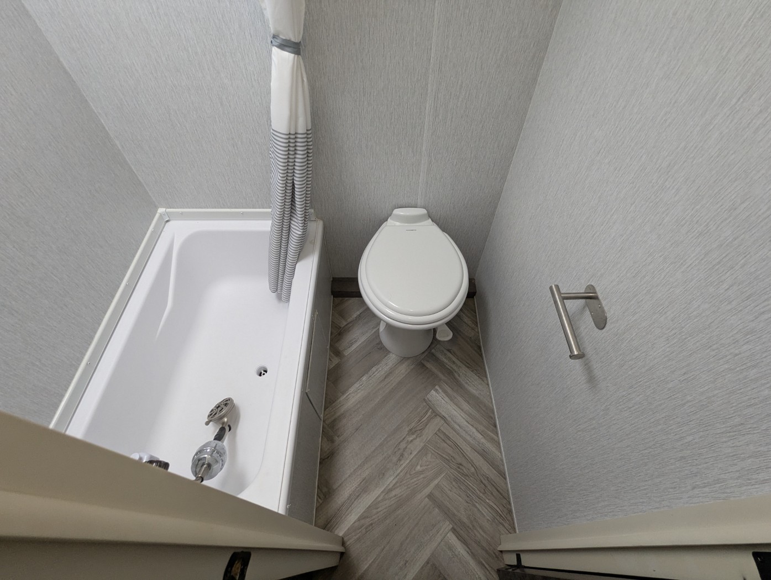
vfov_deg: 78.2
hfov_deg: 94.4
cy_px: 290
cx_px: 386
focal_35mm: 16
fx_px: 357
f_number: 2.2
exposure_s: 1/91
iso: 116
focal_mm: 2.35
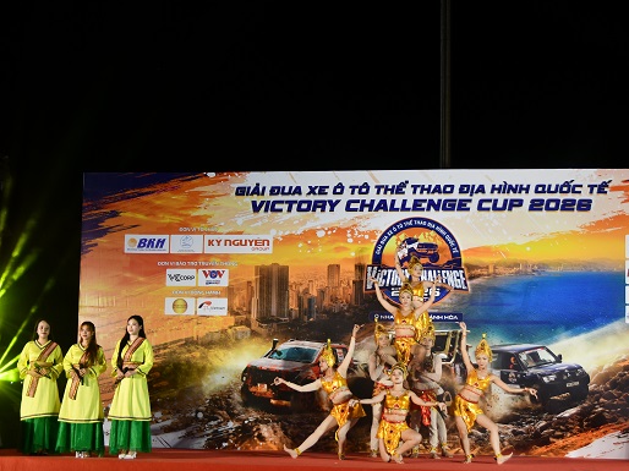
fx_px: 1162
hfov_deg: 30.3
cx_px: 348
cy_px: 237
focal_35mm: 64
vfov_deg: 22.9
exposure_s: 1/125
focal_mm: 38
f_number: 4.2
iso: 400
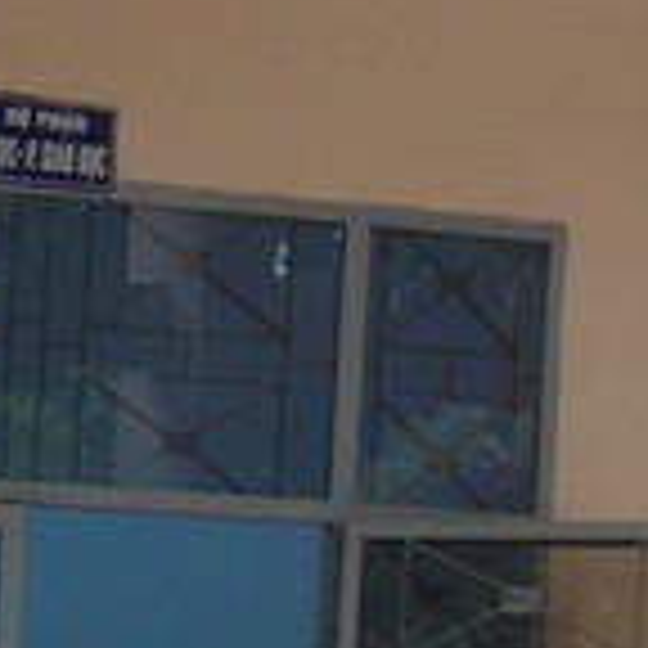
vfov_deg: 7.9
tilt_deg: -4.3
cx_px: -1071
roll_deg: +0.3
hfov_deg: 7.7
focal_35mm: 207
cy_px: 1476
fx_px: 4384
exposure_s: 1/60
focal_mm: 4.12
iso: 50
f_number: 2.4
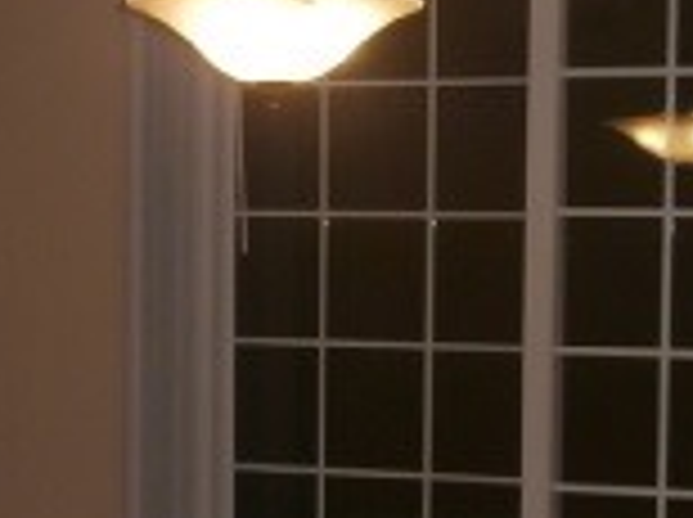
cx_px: 324
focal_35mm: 100
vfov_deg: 14.7
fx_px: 1999
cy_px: 369
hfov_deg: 19.7
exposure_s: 1/30
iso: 100
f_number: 3
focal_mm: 4.2
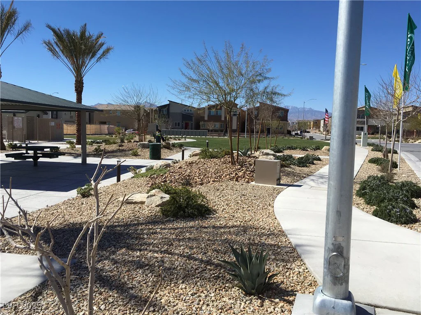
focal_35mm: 29
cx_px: 210
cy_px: 158
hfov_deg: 61.7
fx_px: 353
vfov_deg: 48.2
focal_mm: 4.15
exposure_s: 1/2404
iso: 25
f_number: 2.2
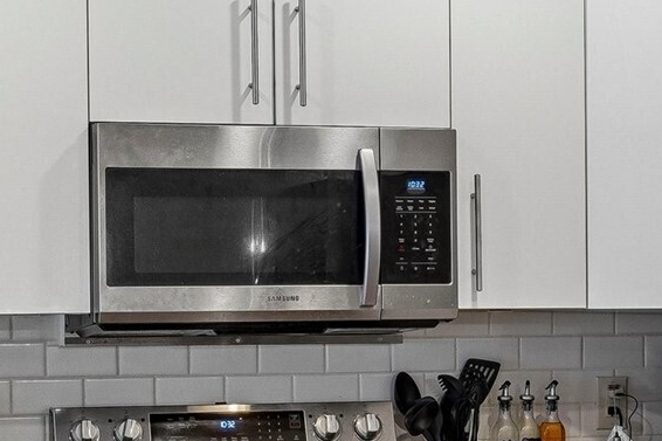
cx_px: 377
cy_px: 321
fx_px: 2040
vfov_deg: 12.3
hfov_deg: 18.4
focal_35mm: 111
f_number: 8
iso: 400
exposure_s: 1/10
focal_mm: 25
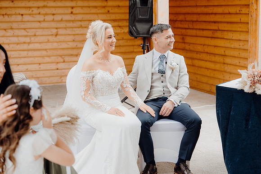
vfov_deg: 19.5
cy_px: 87
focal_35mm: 70
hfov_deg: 28.8
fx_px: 508
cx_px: 130
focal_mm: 70
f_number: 3.5
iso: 125
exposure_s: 1/200
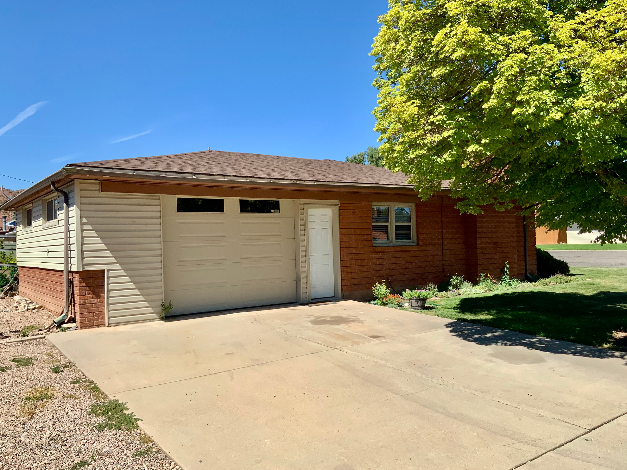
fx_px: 543
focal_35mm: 30
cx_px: 323
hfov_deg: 60.0
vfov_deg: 46.8
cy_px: 240
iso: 20
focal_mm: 3
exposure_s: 1/2320
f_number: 1.8
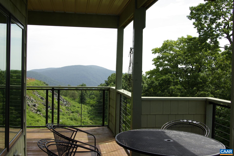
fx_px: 273
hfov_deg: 46.4
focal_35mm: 42
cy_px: 78
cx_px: 117
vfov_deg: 31.9
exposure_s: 1/125
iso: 100
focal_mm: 28
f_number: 11
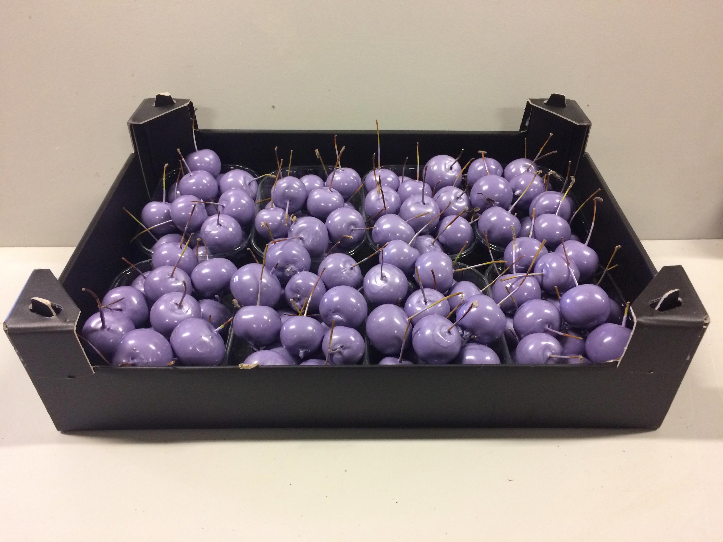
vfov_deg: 48.2
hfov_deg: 61.7
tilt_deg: -28.0
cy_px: 271
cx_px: 362
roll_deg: -0.7
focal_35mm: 29
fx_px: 606
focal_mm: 4.15
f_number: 2.2
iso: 250
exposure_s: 1/33
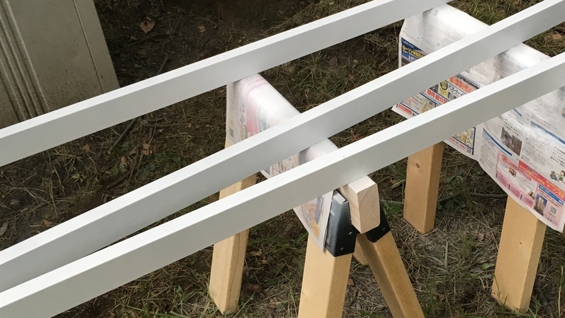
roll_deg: +3.5
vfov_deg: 25.9
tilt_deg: -38.1
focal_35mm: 46
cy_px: 196
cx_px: 374
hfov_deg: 44.0
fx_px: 689
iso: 64
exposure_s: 1/30
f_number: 2.2
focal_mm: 4.15
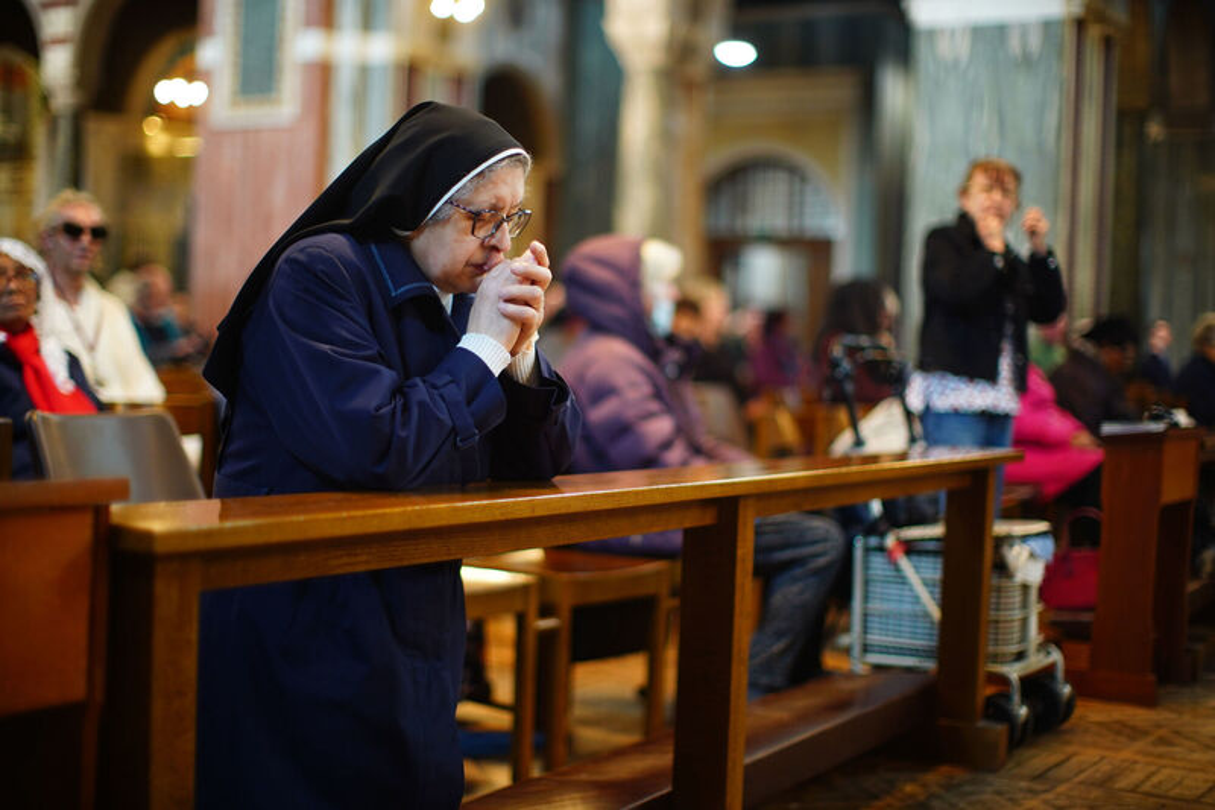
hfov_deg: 39.6
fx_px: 1687
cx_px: 608
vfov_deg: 27.0
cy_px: 405
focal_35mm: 50
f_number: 1.2
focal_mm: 50
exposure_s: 1/160
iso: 800
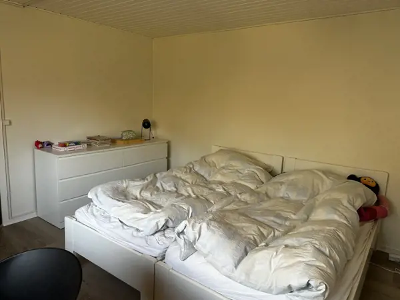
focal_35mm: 24
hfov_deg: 71.6
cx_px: 200
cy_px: 150
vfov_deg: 56.8
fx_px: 277
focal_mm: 6.86
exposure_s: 1/121
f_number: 1.78
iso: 160
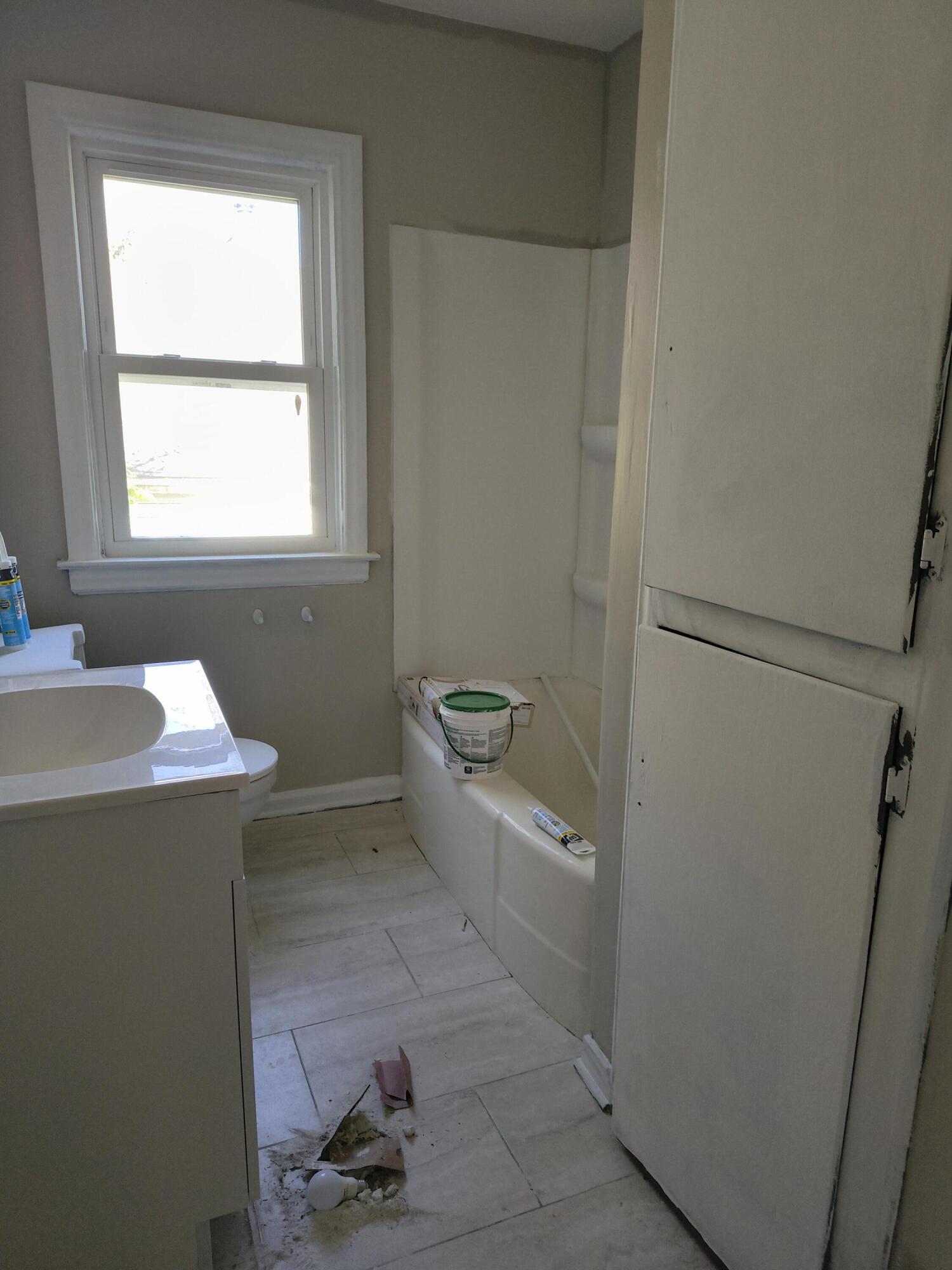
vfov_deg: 71.6
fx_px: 880
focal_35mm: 24
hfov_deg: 56.8
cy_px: 635
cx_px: 476
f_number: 1.8
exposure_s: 1/120
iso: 215
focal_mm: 5.56
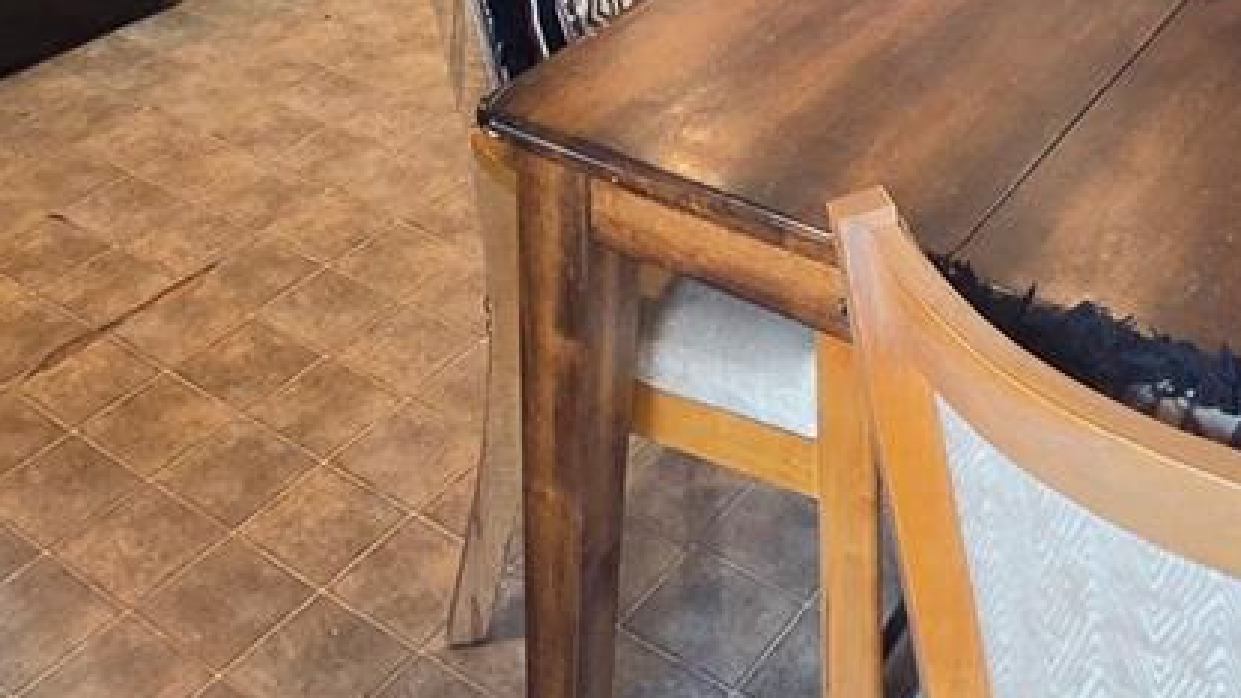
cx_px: 516
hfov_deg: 42.0
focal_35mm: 49
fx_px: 1612
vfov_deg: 19.2
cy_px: -522
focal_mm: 2.2
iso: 320
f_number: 2.2
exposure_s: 1/60
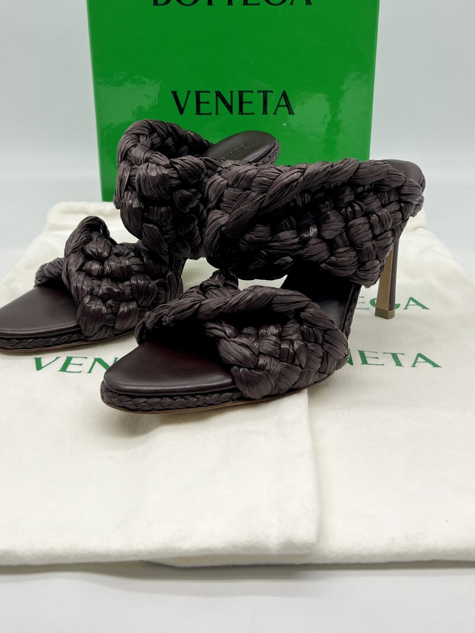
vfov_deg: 42.4
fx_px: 805
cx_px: 228
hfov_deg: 32.9
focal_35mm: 44
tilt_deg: -16.5
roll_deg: +0.0
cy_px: 213
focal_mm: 5.7
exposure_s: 1/113
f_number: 1.5
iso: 32
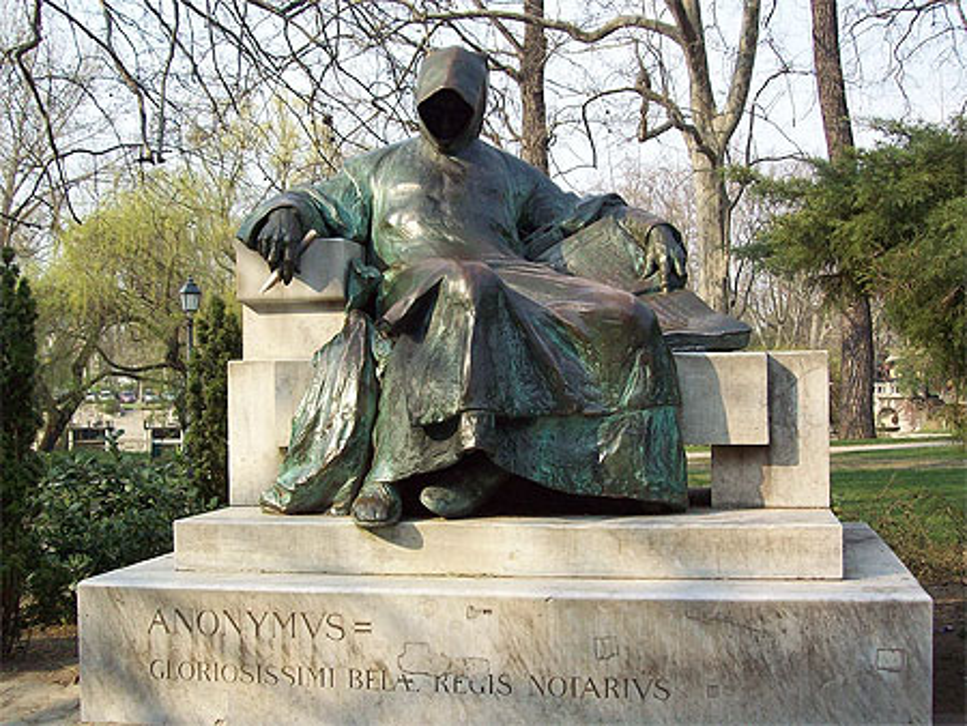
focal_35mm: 45
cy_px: 363
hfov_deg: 42.1
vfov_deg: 32.2
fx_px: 1258
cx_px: 484
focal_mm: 7.6
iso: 80
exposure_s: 1/412
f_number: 3
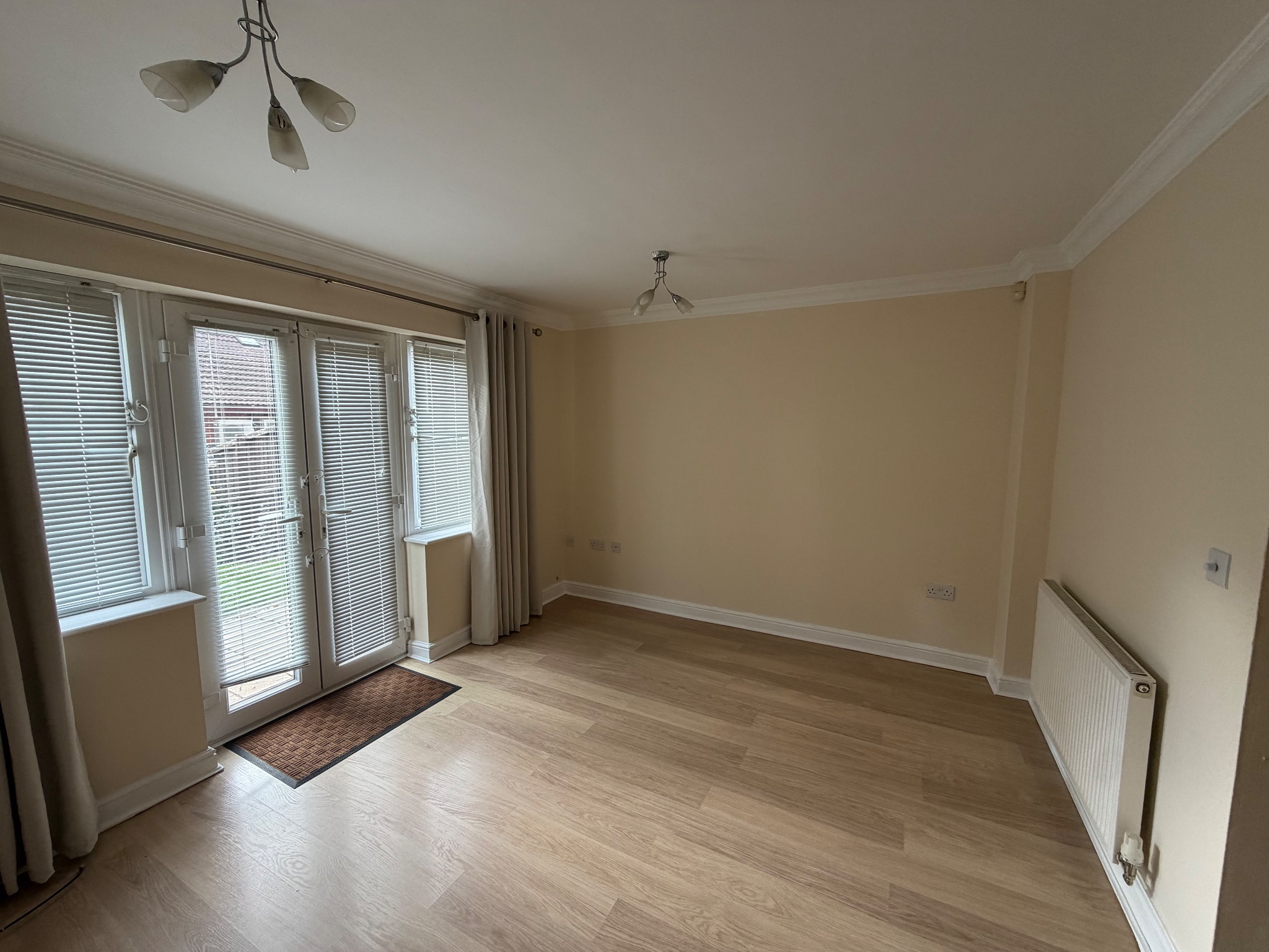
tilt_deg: -5.9
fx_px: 513
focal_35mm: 14
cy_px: 476
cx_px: 634
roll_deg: +0.2
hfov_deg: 102.1
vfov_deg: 85.7
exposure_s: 1/121
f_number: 2.2
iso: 160
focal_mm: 2.22
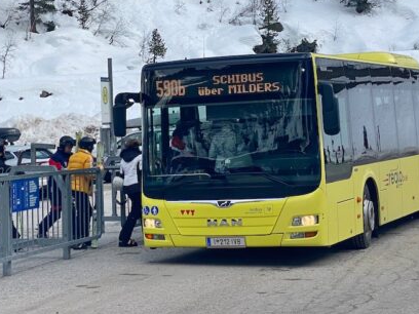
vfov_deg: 14.4
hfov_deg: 19.2
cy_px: 33
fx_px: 1235
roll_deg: +0.9
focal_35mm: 102
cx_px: 166
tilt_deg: +4.7
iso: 20
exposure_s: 1/1453
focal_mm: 6
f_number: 2
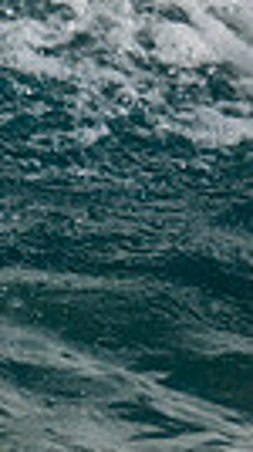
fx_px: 49814
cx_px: -865
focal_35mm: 4161
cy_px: -124
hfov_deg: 0.3
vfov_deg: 0.5
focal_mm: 800
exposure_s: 1/2000
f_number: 8
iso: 400
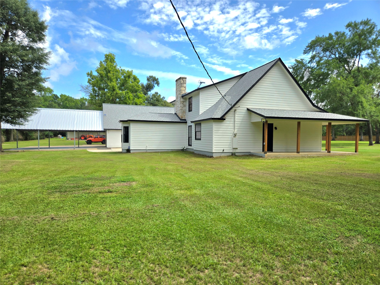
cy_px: 142
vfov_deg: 58.9
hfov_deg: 73.9
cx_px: 190
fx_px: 252
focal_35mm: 23
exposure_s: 1/2000
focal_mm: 5.4
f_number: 1.8
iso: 25
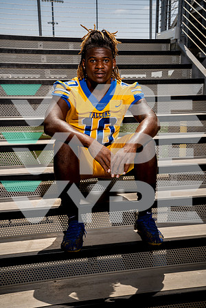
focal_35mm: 48
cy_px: 154
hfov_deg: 28.1
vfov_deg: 41.1
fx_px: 412
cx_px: 103
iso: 100
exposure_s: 1/250
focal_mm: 48
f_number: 8
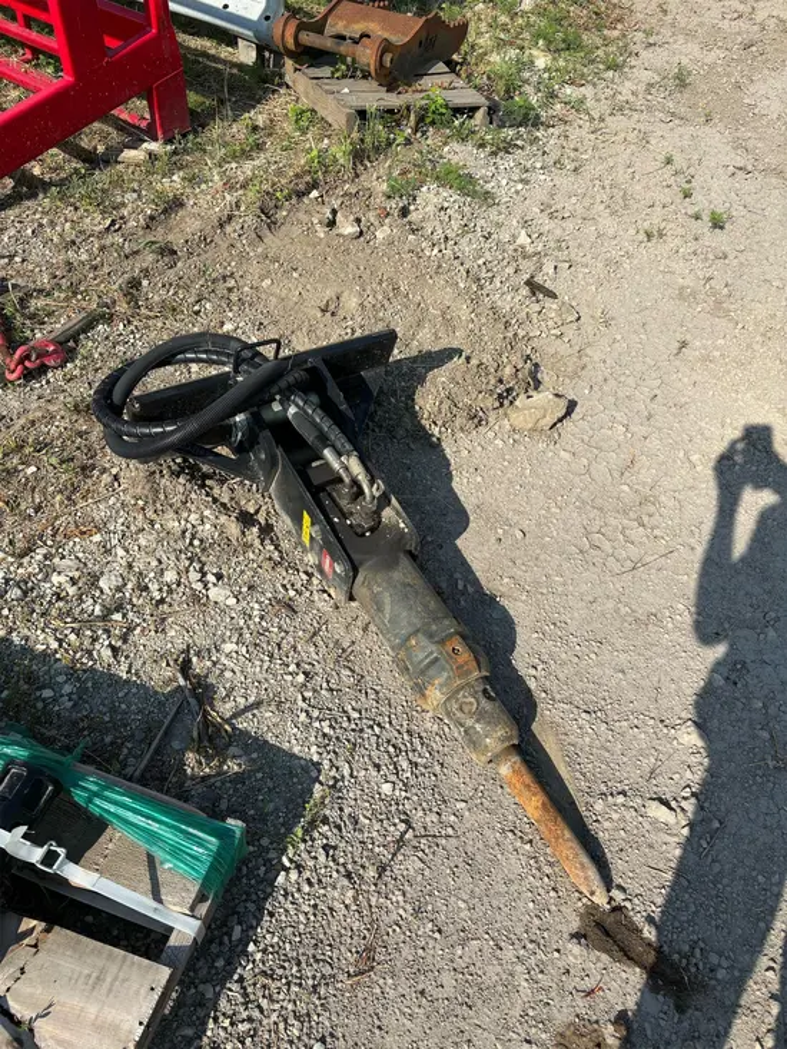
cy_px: 524
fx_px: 788
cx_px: 394
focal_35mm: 26
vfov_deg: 67.3
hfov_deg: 53.1
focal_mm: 5.96
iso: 50
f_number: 1.6
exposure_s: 1/2778
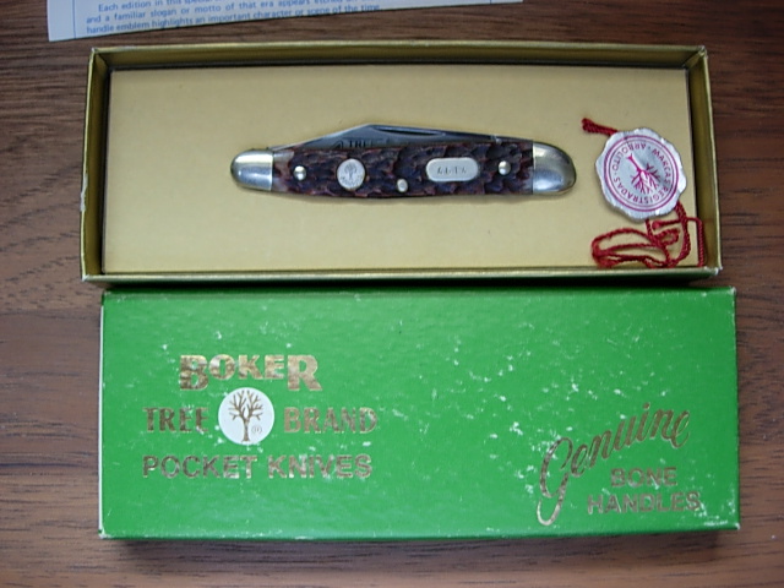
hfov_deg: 49.0
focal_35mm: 38
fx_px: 861
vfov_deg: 37.7
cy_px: 294
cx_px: 392
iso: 64
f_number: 2.8
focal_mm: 7.8
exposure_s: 1/16
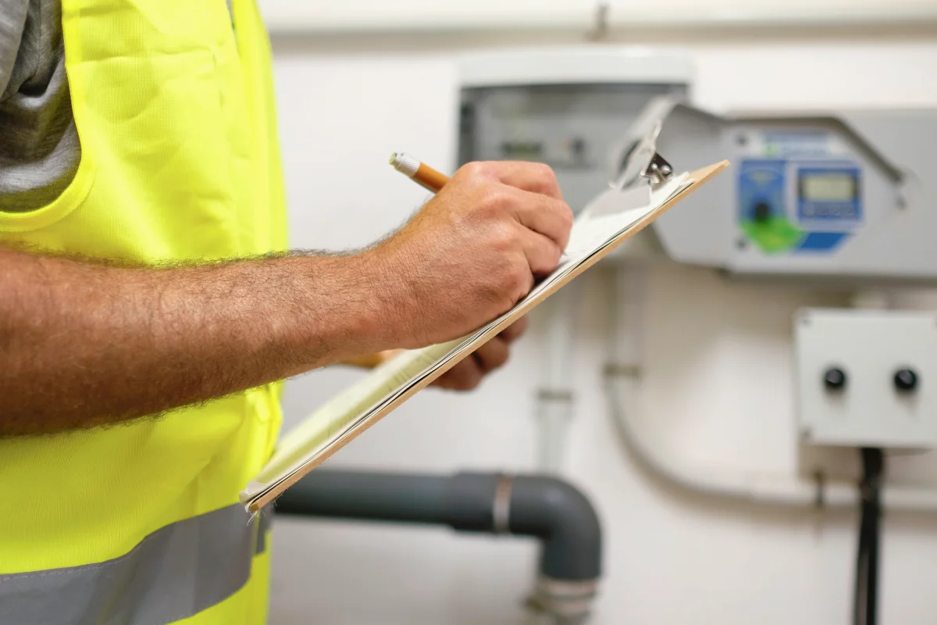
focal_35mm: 35
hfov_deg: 54.4
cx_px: 468
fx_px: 911
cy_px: 312
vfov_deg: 37.9
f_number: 1.4
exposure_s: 1/125
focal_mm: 23
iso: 400
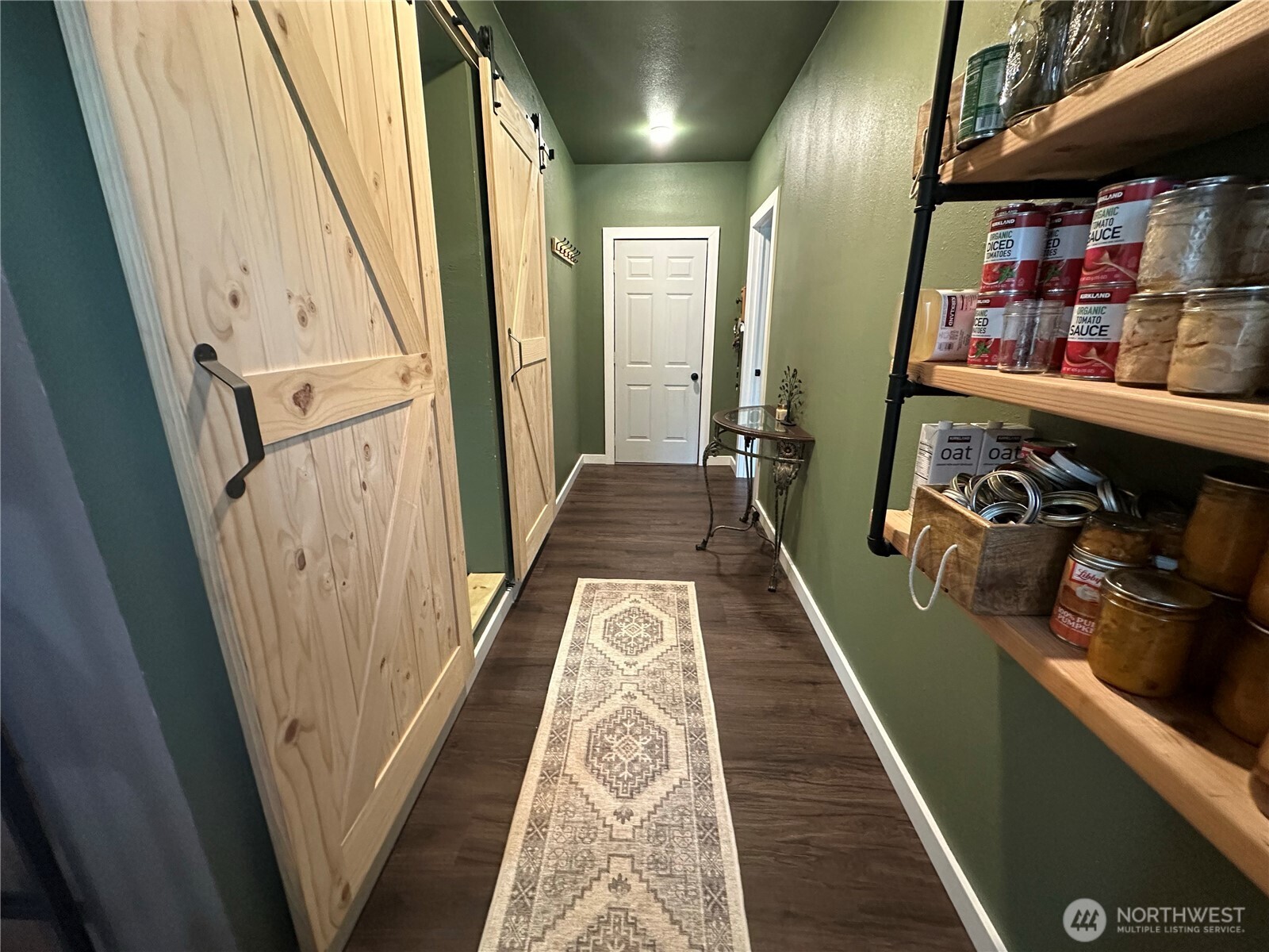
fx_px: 513
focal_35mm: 14
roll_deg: -0.3
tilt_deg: -16.8
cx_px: 634
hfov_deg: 102.1
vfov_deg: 85.7
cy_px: 476
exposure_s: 1/60
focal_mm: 2.22
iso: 800
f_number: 2.2
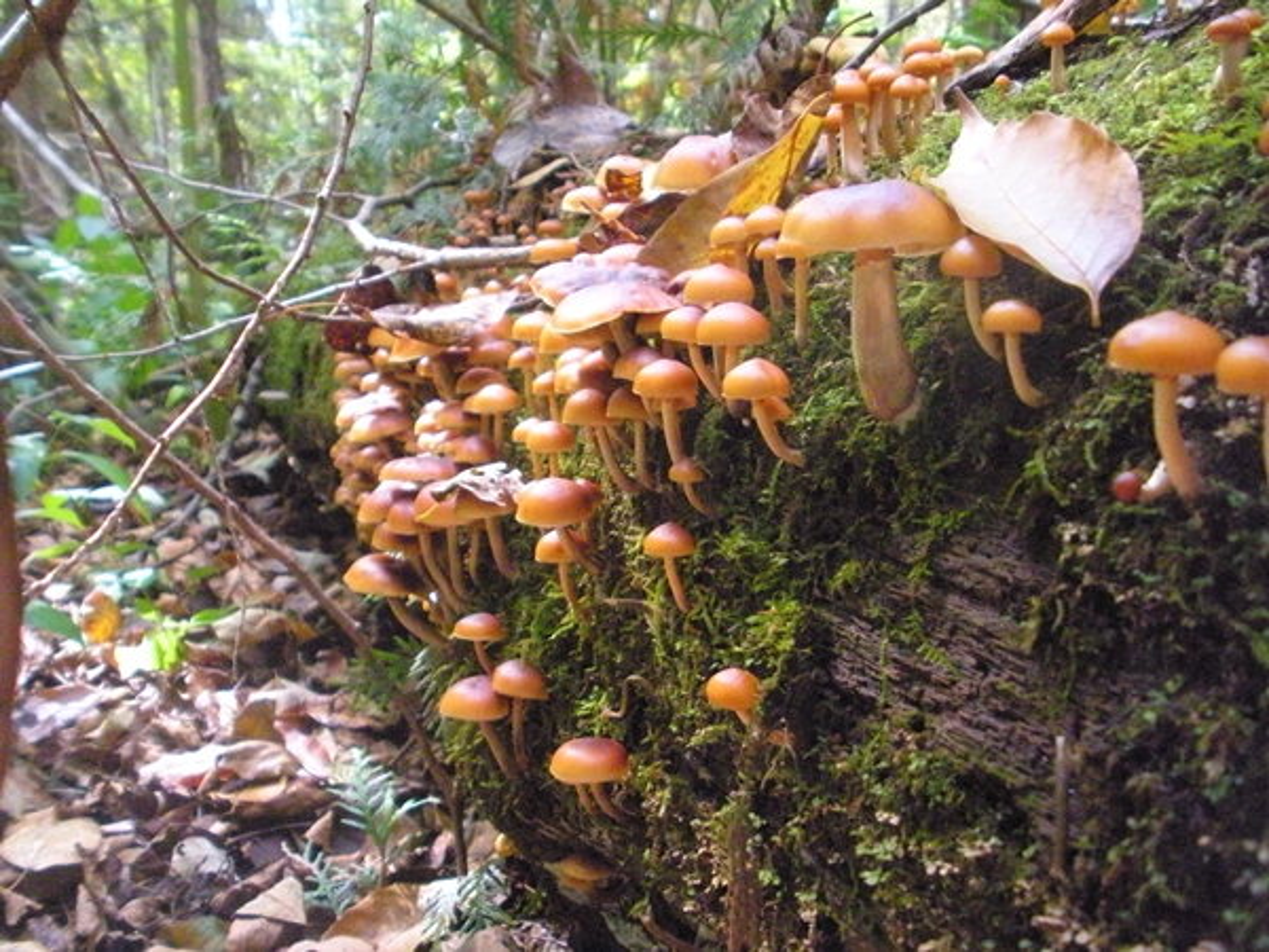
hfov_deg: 51.4
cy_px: 476
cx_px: 634
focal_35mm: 36
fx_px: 1320
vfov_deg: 39.7
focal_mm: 6.3
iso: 1600
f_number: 3.5
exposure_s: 1/94.2
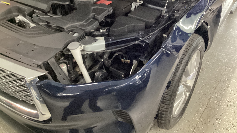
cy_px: 45
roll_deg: +1.2
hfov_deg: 58.0
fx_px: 214
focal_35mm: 34
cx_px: 118
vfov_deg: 34.4
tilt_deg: -35.1
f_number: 2.4
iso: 640
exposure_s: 1/30
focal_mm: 3.3
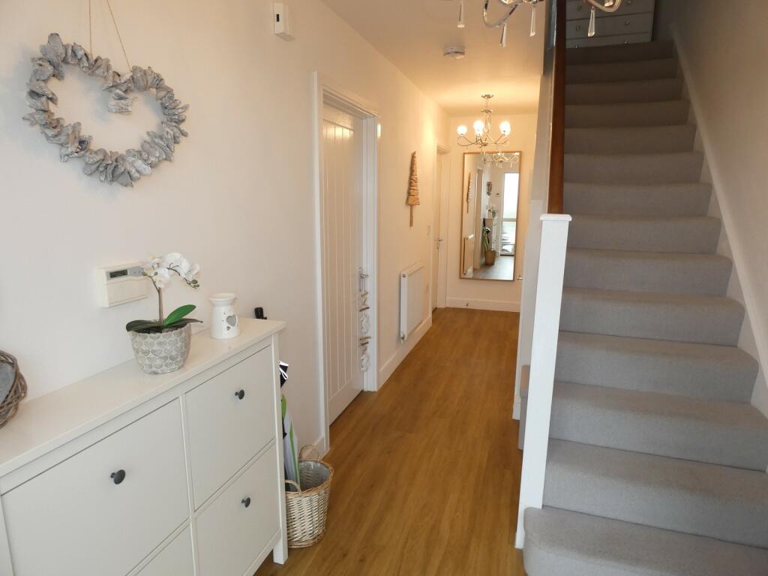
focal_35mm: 20
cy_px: 288
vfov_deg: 66.0
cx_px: 384
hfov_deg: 81.7
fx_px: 444
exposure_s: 1/60
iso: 200
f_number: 2.8
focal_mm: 3.6
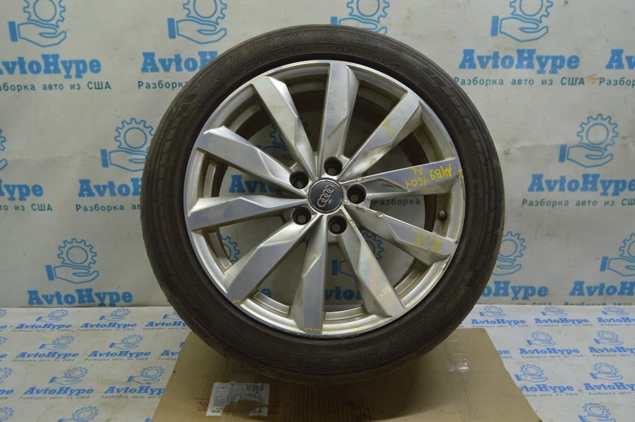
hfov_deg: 62.0
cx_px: 318
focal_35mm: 30
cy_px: 211
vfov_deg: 43.5
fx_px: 529
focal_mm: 20
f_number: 5.6
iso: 400
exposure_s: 1/40
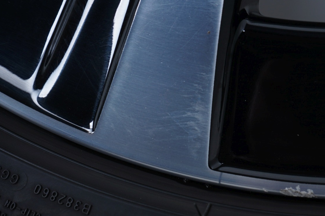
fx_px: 577
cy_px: 155
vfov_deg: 21.1
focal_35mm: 64
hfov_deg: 30.4
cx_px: 274
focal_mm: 37
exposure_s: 1/100
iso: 200
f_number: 8
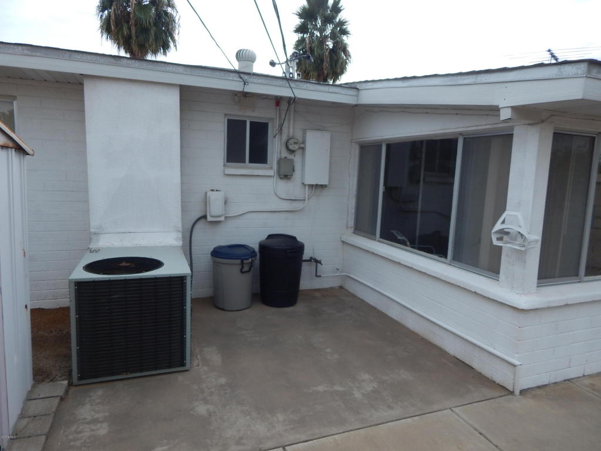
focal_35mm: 22
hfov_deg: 76.4
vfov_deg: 61.1
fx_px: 382
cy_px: 226
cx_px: 300
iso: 125
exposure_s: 1/1250
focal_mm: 4
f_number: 3
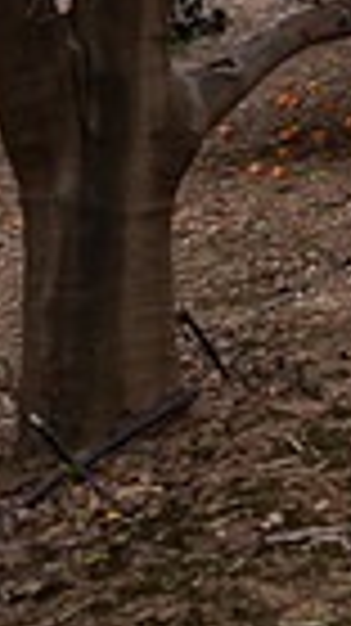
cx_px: 1076
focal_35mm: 175
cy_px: -126
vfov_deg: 12.0
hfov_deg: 6.3
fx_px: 2901
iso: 100
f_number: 2
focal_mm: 40
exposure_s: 1/80
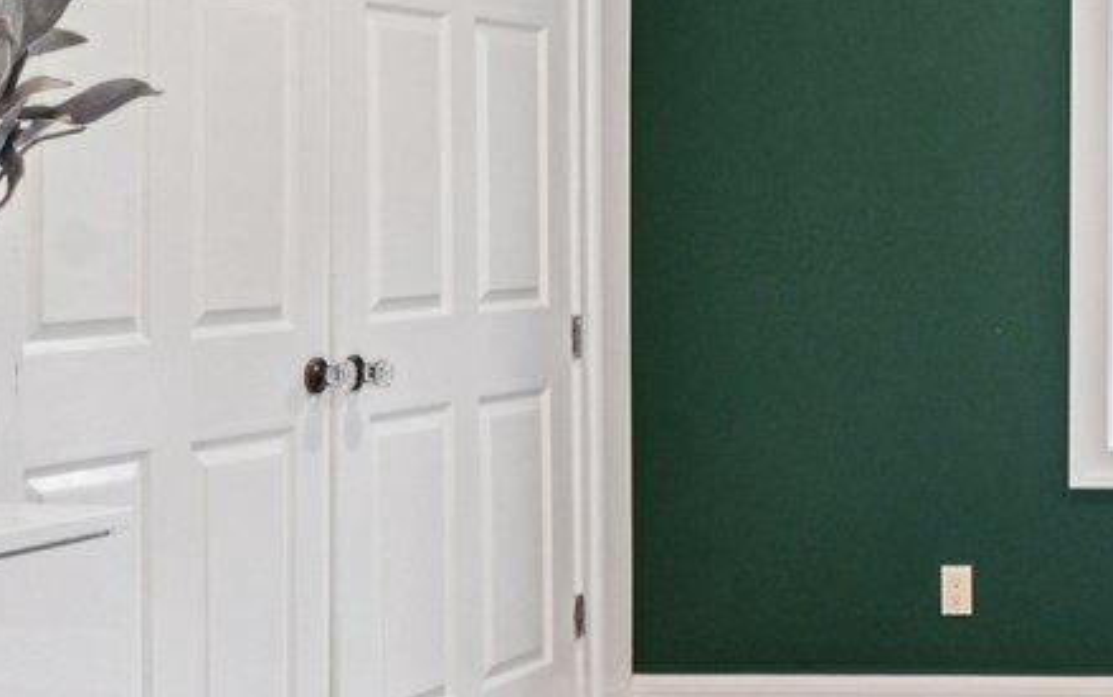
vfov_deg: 17.2
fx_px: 2307
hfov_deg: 22.5
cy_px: 260
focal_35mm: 76
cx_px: 1648
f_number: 8
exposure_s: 1/50
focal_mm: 16
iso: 800
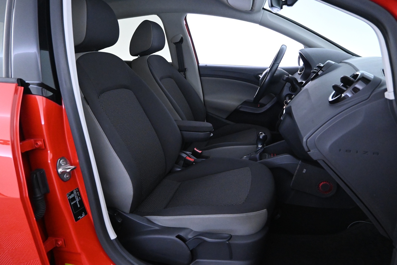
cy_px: 132
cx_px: 198
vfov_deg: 53.1
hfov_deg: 73.7
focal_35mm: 24
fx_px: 265
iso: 6400
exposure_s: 1/60
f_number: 4
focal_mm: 16
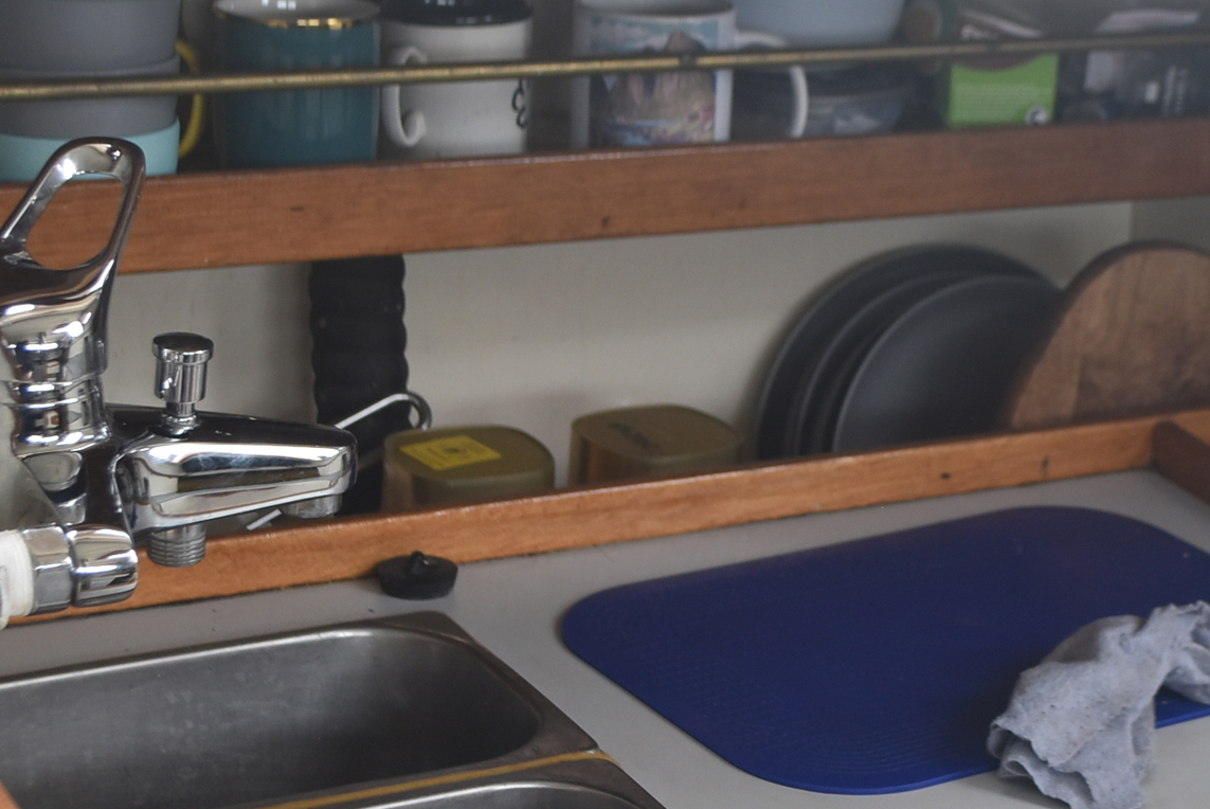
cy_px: 338
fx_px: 3532
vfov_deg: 13.1
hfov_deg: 19.2
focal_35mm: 105
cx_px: 1033
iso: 400
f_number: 5
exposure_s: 1/100
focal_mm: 32
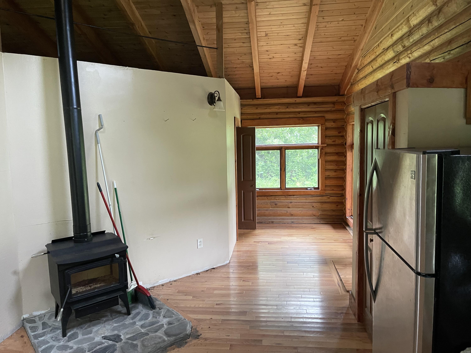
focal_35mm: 26
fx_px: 354
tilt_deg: -5.2
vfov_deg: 53.1
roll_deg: +0.2
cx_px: 236
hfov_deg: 67.3
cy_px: 176
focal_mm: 5.1
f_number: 1.6
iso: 320
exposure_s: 1/60
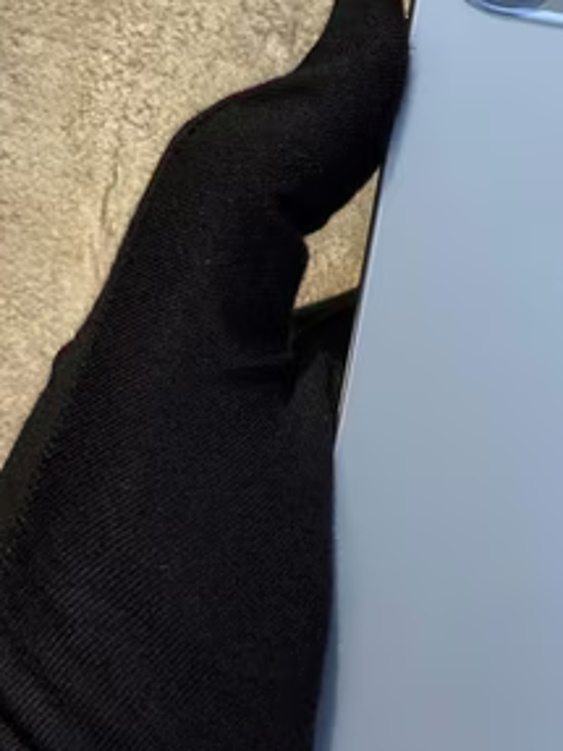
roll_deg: -15.5
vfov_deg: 18.2
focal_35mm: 107
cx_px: 615
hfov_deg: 13.6
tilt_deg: +6.4
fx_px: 2322
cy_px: 141
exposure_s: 1/50
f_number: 1.78
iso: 64
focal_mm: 6.76
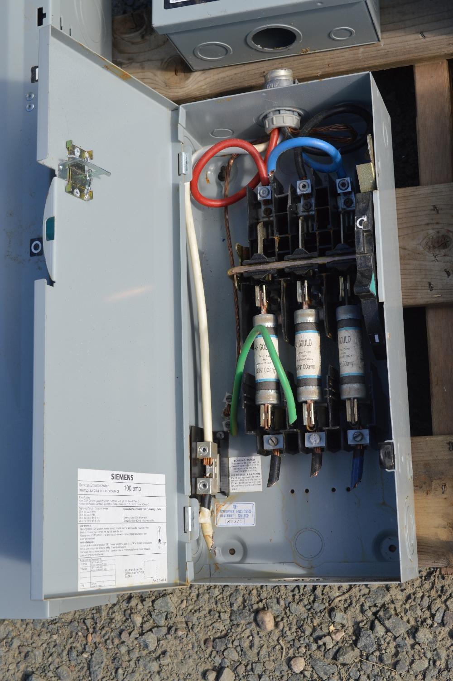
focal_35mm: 51
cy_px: 340
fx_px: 964
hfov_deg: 26.4
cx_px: 226
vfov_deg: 38.9
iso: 100
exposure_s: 1/200
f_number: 7.1
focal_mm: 34
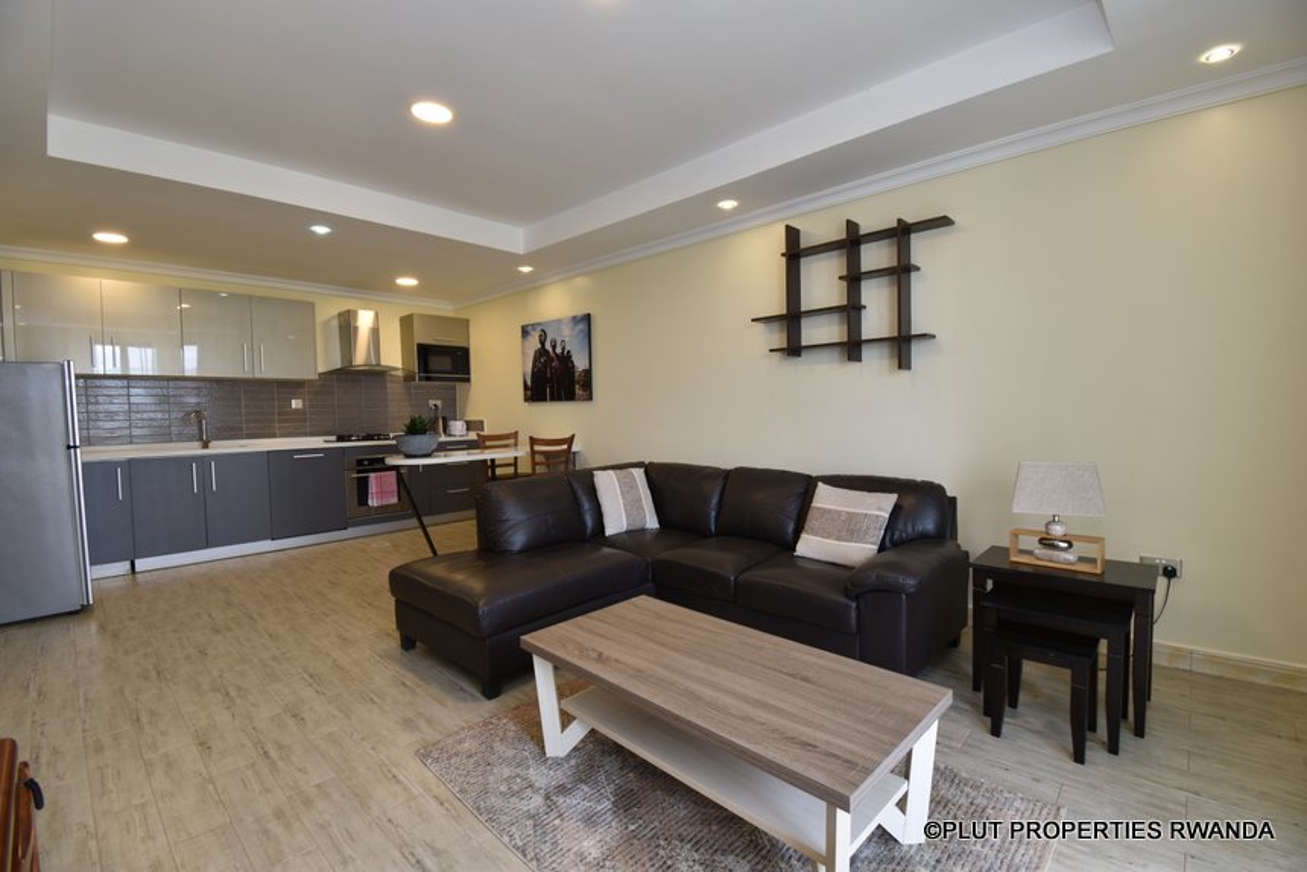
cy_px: 436
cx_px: 654
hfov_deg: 100.4
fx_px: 545
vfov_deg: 77.4
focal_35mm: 15
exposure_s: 1/5
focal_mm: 10
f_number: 8
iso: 100
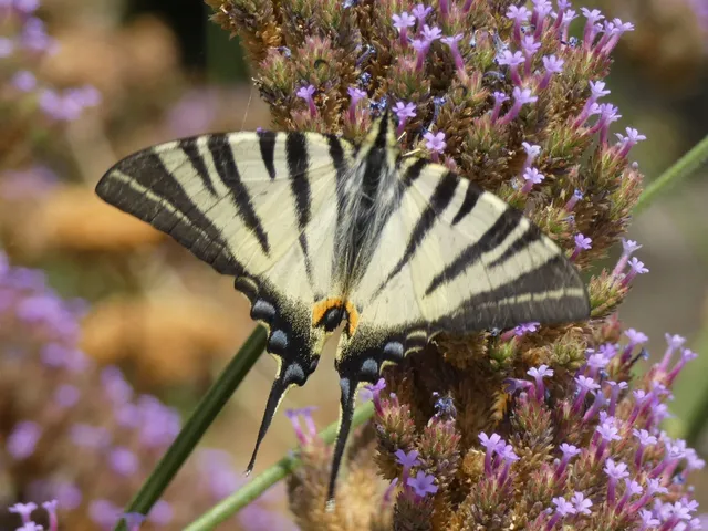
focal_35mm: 250
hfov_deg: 7.9
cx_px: 354
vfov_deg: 5.9
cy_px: 266
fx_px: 5113
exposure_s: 1/100
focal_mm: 44.8
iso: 80
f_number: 5.5
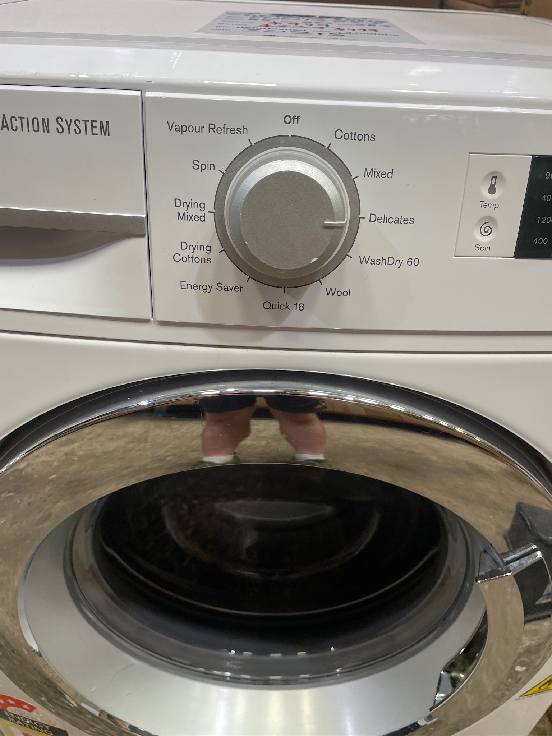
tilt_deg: -36.7
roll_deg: -3.4
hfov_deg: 53.1
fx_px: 553
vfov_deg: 67.3
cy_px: 368
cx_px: 276
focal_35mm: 26
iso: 64
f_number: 1.6
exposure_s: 1/100
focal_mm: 4.2
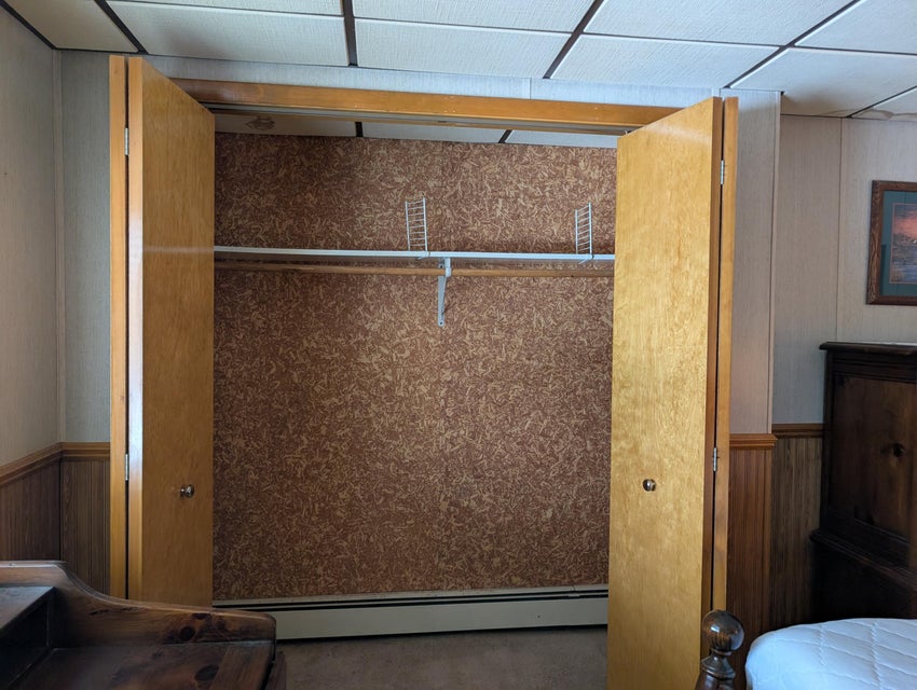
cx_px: 458
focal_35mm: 24
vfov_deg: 56.9
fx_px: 637
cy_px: 345
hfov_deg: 71.5
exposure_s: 1/120
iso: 920
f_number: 1.68
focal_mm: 6.9
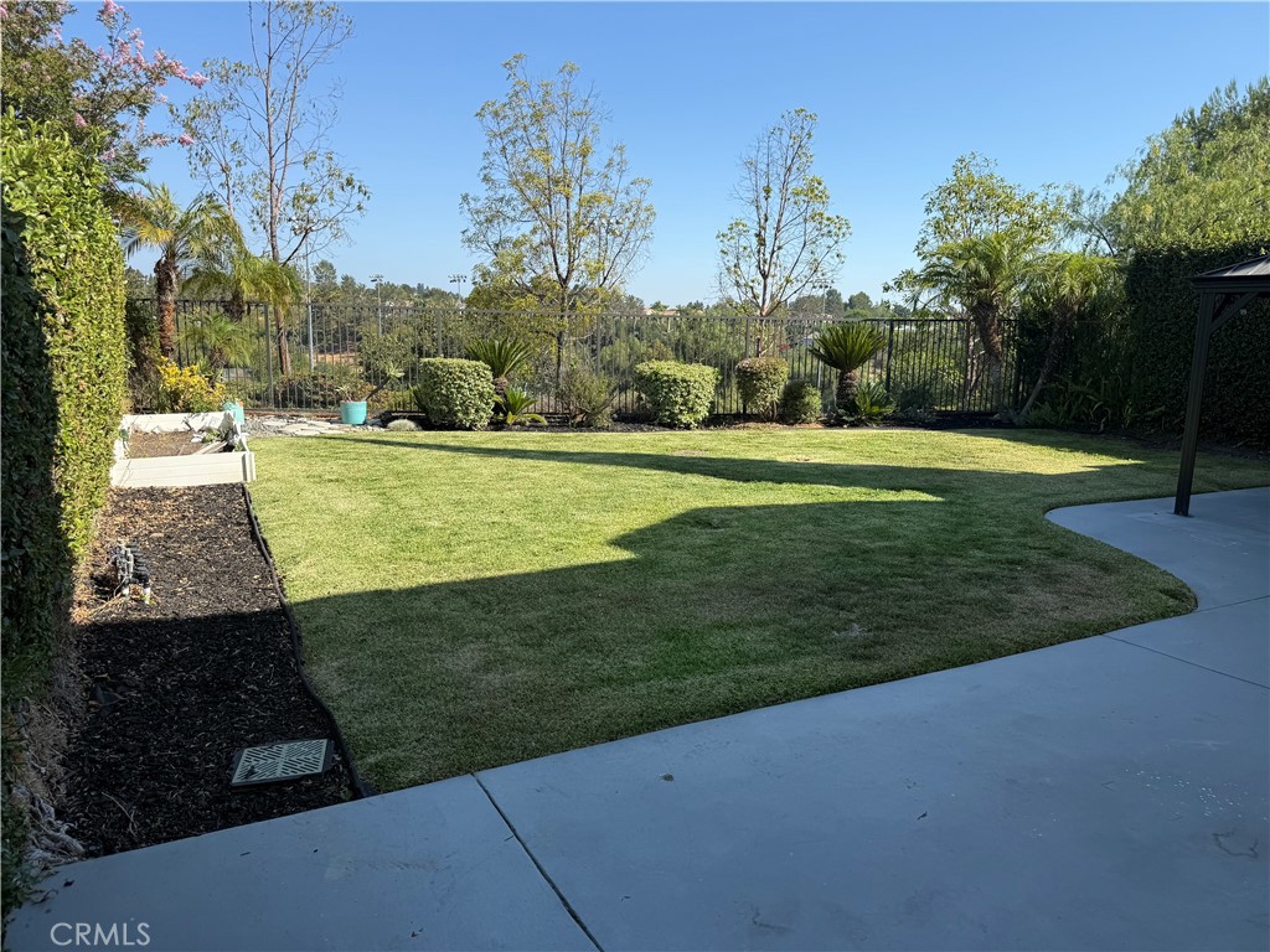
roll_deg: -1.6
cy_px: 476
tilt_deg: -10.1
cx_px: 635
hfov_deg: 71.6
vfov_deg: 56.8
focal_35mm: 24
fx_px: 881
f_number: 1.78
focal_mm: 6.76
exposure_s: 1/3021
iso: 80
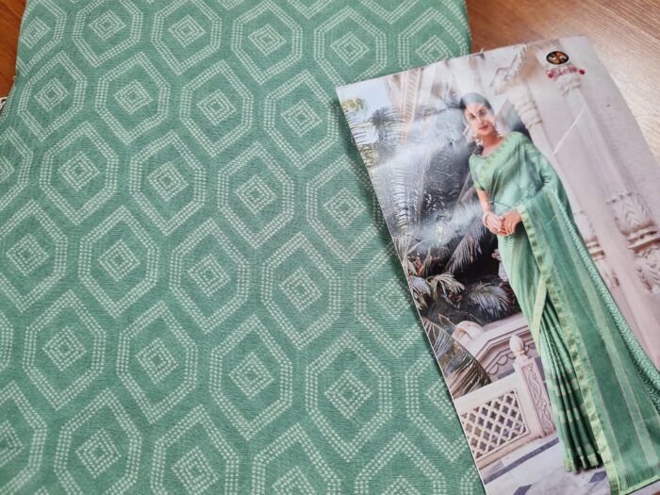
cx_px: 330
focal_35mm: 26
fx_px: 496
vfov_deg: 53.1
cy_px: 248
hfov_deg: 67.3
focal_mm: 5.4
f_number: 1.8
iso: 100
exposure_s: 1/120
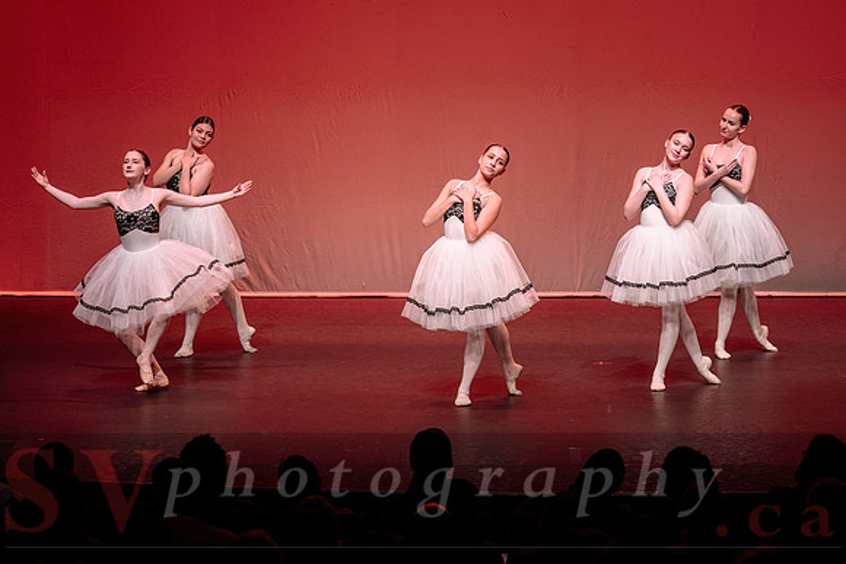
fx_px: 2773
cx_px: 404
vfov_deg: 11.6
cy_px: 161
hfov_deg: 17.3
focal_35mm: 118
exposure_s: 1/400
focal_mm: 80
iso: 1000
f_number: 2.8
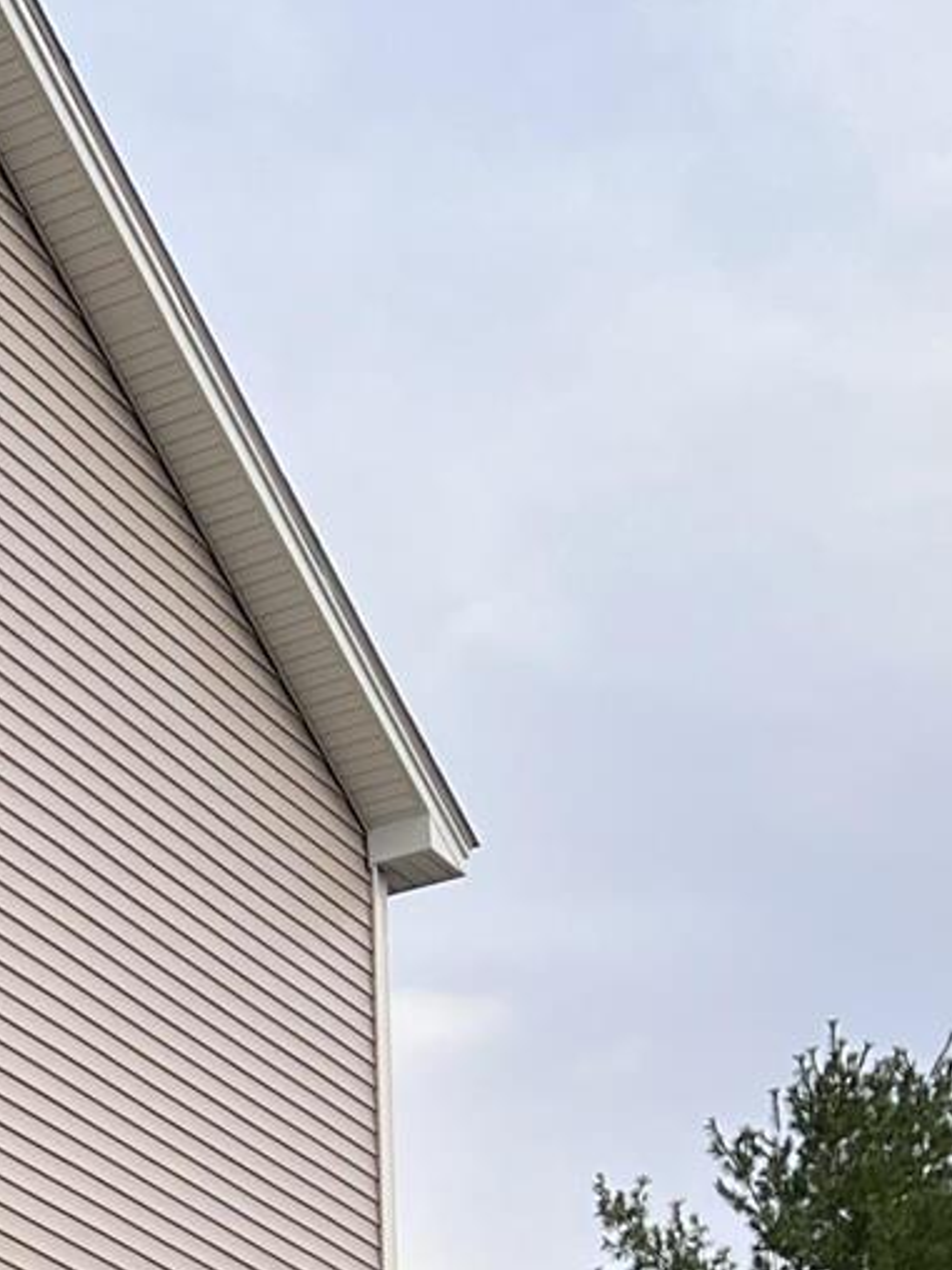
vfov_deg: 15.1
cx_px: -507
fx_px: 4327
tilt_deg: +7.1
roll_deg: +0.1
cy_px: 2072
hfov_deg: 12.0
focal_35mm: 118
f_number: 1.5
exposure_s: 1/367
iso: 50
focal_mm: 5.7
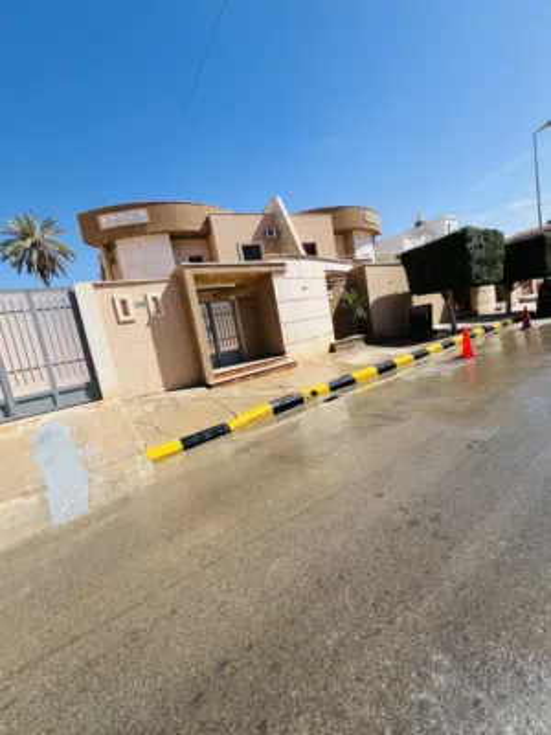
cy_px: 368
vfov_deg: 106.2
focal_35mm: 13
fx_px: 276
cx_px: 276
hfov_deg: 89.9
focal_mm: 1.57
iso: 32
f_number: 1.8
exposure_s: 1/1575
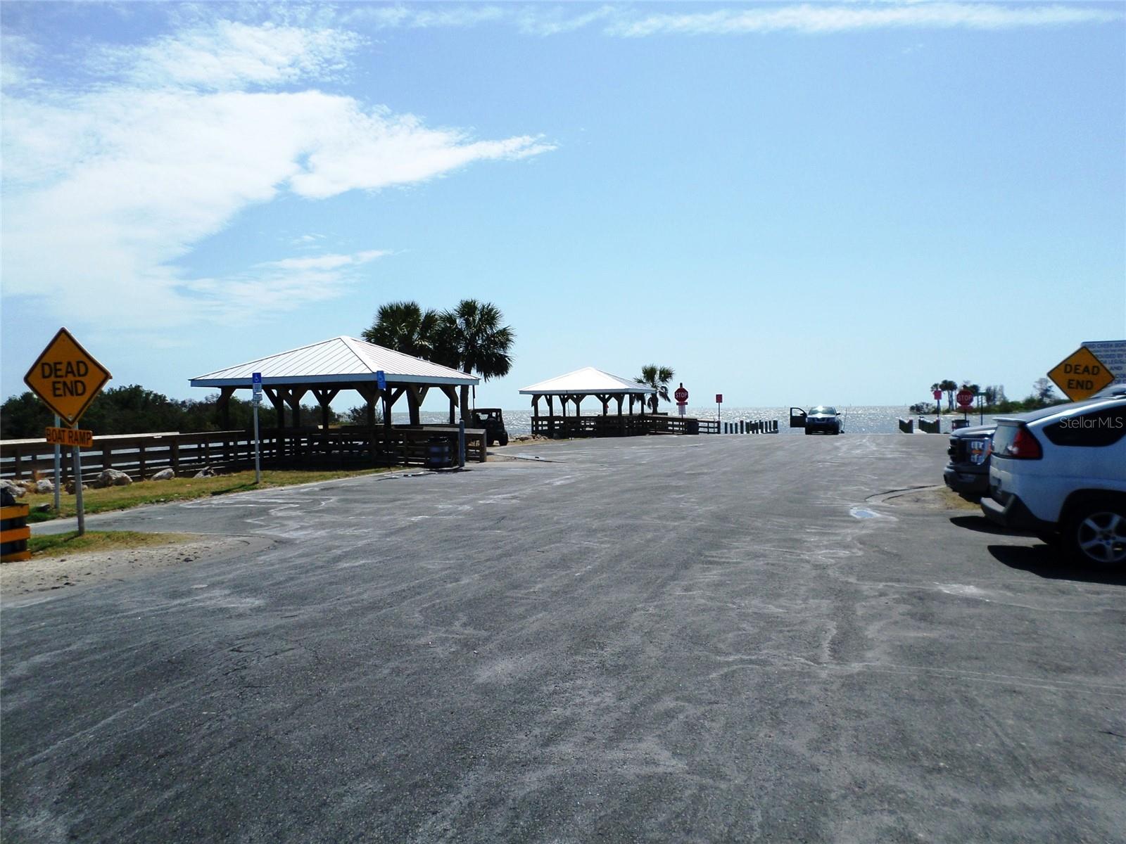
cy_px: 422
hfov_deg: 69.4
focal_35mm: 25
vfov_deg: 54.9
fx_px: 813
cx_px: 563
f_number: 9.2
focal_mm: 4.5
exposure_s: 1/180
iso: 80
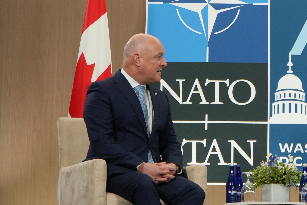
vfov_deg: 12.5
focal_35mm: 110
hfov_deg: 18.2
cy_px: 101
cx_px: 287
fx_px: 938
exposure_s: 1/160
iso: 1000
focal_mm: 34
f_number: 4
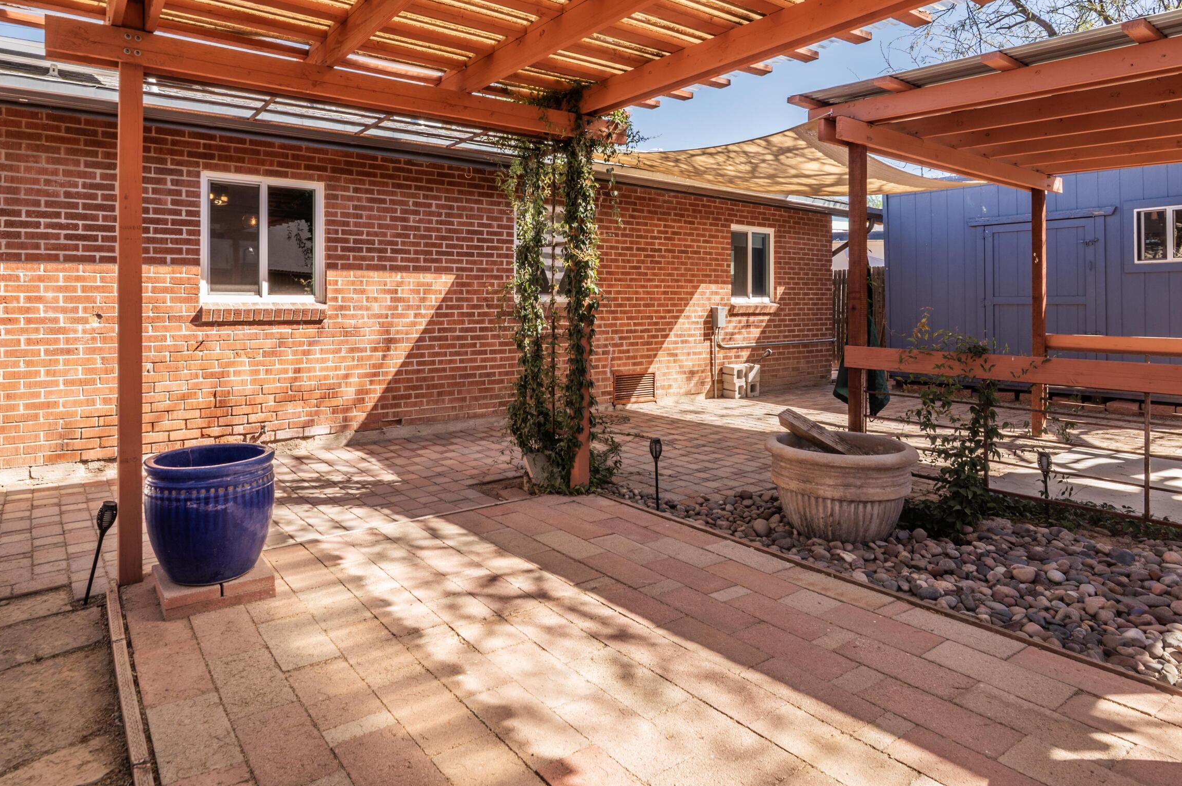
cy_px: 292
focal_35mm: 21
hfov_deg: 81.1
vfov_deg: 58.6
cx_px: 550
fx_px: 689
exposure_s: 1/30
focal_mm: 16
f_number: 14
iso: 100
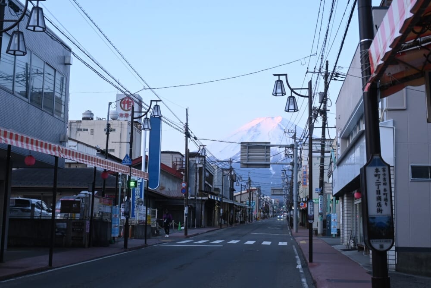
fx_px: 593
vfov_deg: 27.3
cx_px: 216
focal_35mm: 50
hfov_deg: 40.0
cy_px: 144
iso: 280
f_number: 5
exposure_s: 1/50
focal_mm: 33
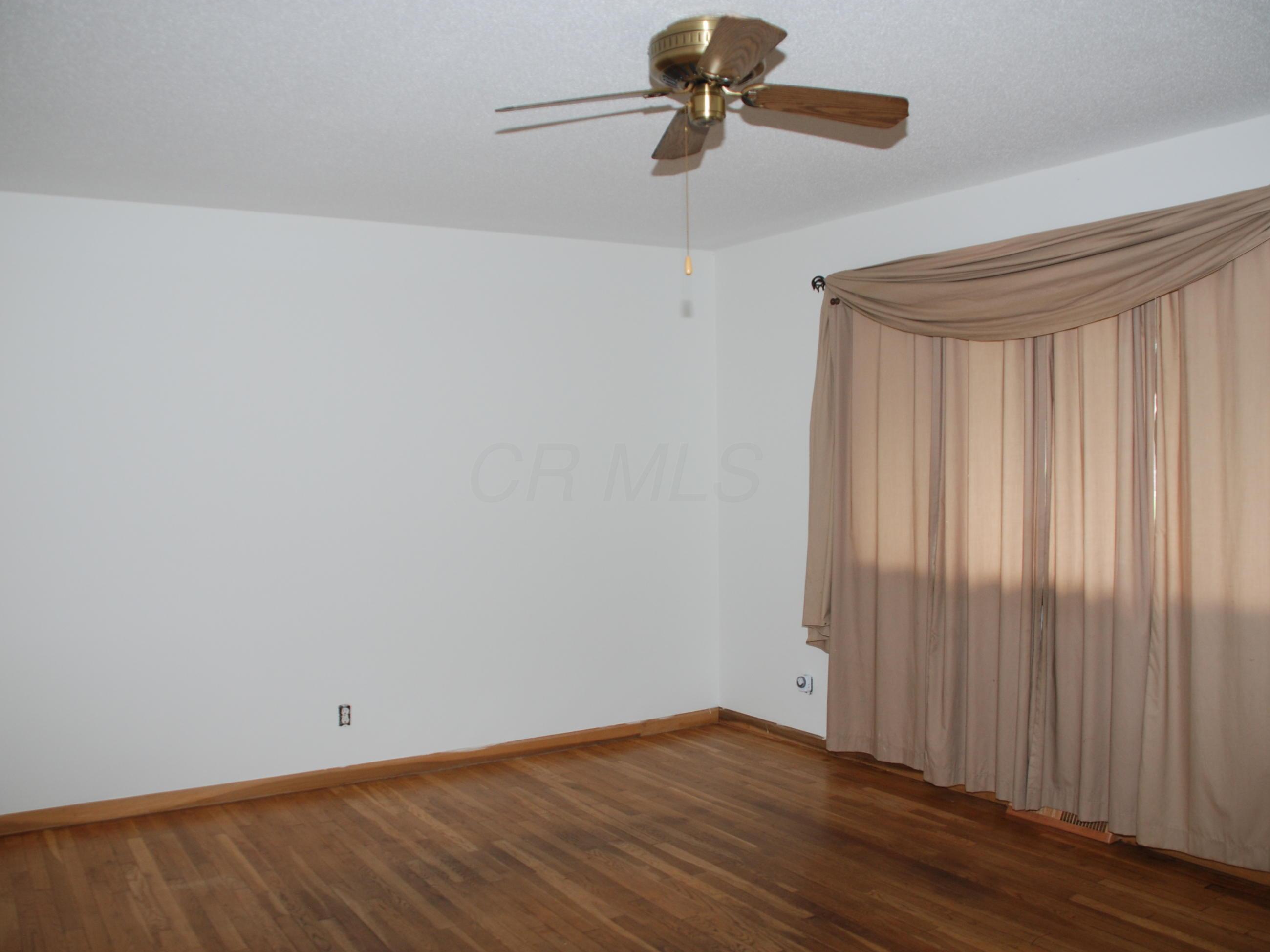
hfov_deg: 60.0
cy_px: 471
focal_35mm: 30
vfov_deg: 46.8
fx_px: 1101
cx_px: 616
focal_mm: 18
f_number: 3.5
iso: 250
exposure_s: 1/60
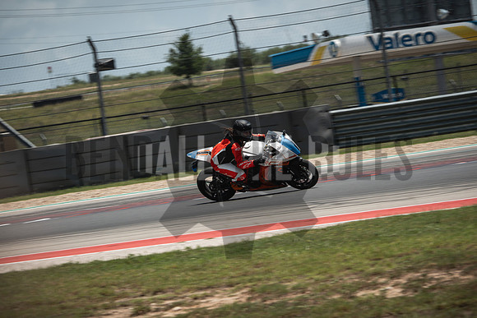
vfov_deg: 4.6
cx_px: 238
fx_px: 3976
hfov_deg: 6.9
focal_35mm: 300
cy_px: 159
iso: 125
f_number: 9
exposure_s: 1/250
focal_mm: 200
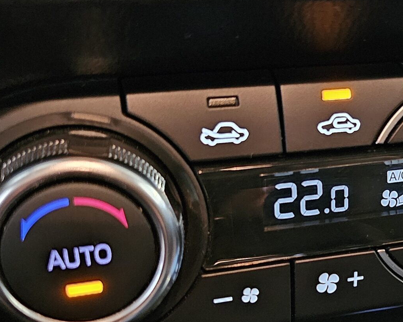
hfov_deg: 31.7
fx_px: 668
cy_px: 220
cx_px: 375
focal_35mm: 56
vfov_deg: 26.9
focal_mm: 6.3
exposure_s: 1/16.7
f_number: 1.7
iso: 2000
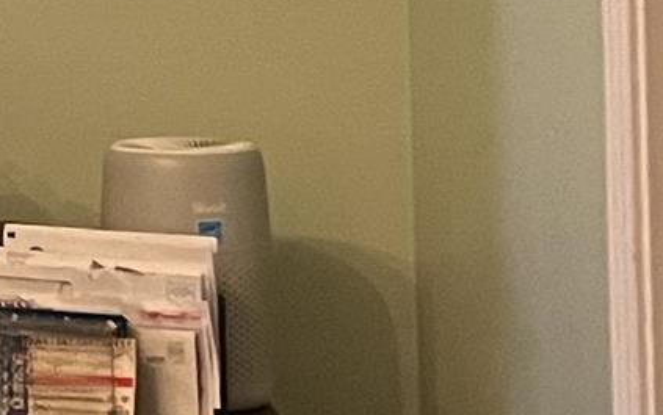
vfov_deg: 6.5
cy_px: -99
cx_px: -1166
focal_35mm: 200
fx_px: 3616
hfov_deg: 9.0
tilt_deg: -0.5
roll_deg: +2.7
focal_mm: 5.7
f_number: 1.5
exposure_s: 1/40
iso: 400
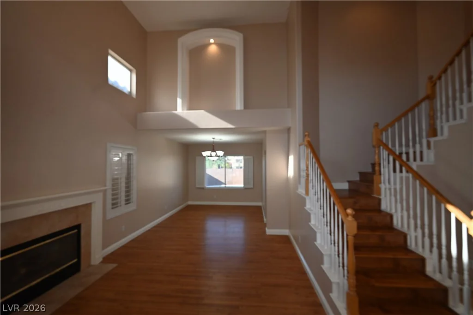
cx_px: 236
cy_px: 158
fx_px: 184
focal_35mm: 14
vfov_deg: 81.2
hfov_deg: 104.2
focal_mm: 14
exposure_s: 1/125
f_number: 5.6
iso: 1100
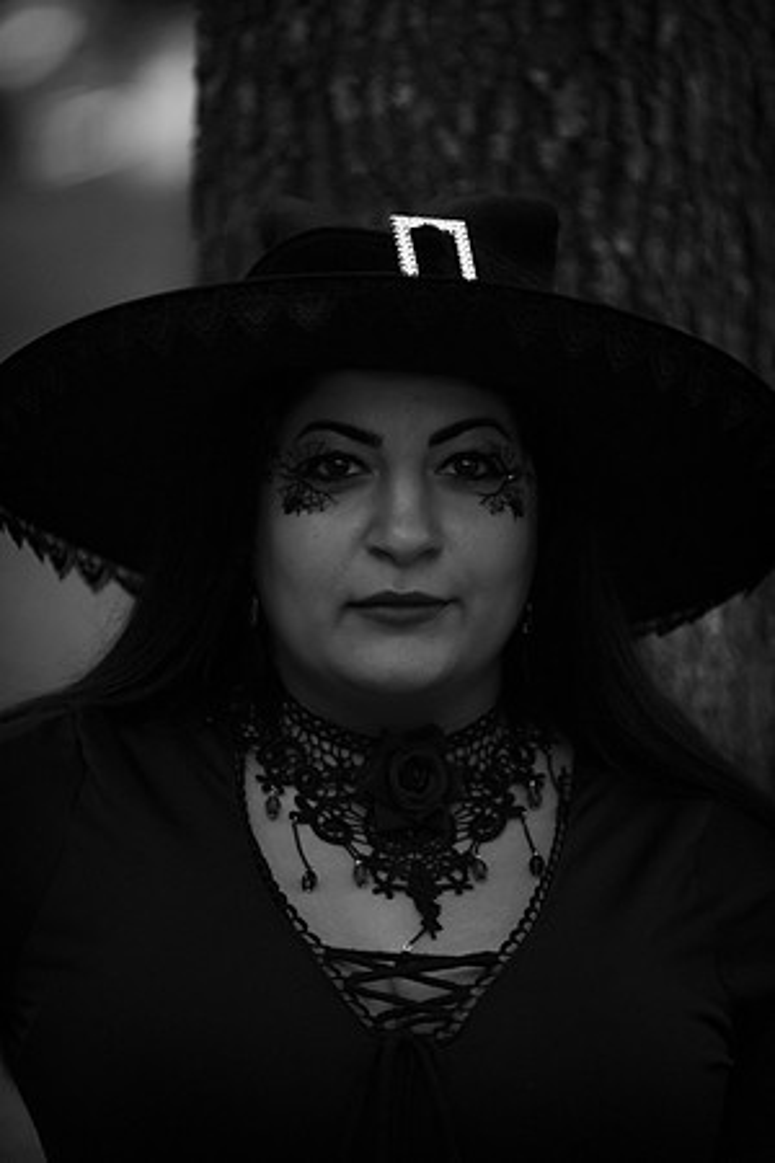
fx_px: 6458
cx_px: 388
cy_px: 582
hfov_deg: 6.9
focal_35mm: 200
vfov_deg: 10.3
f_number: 2.8
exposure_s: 1/250
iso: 2500
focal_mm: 200
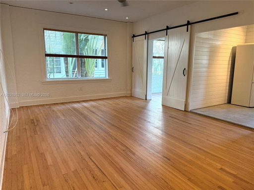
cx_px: 127
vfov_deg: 56.8
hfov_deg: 71.6
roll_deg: -0.3
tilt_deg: -9.5
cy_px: 95
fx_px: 176
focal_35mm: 24
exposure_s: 1/120
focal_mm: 6.76
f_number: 1.78
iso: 320
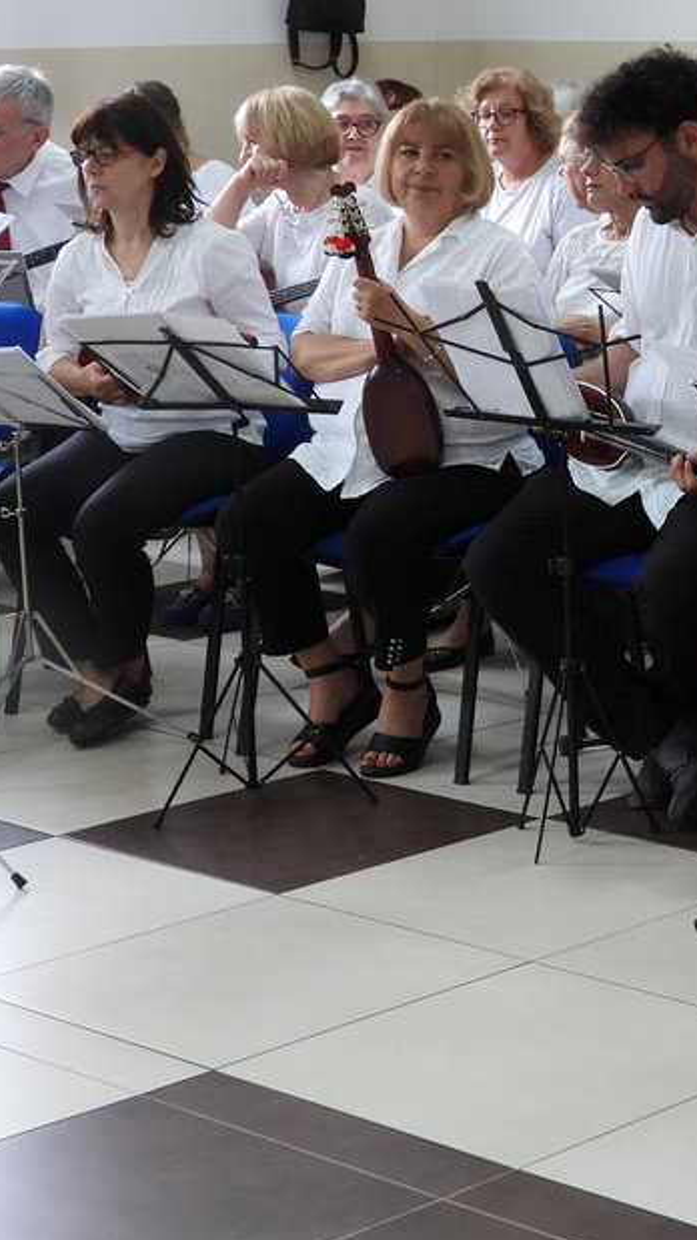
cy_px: 515
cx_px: 967
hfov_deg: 12.5
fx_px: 3057
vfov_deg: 22.9
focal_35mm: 93
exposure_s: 1/30
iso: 160
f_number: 3.2
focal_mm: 7.9
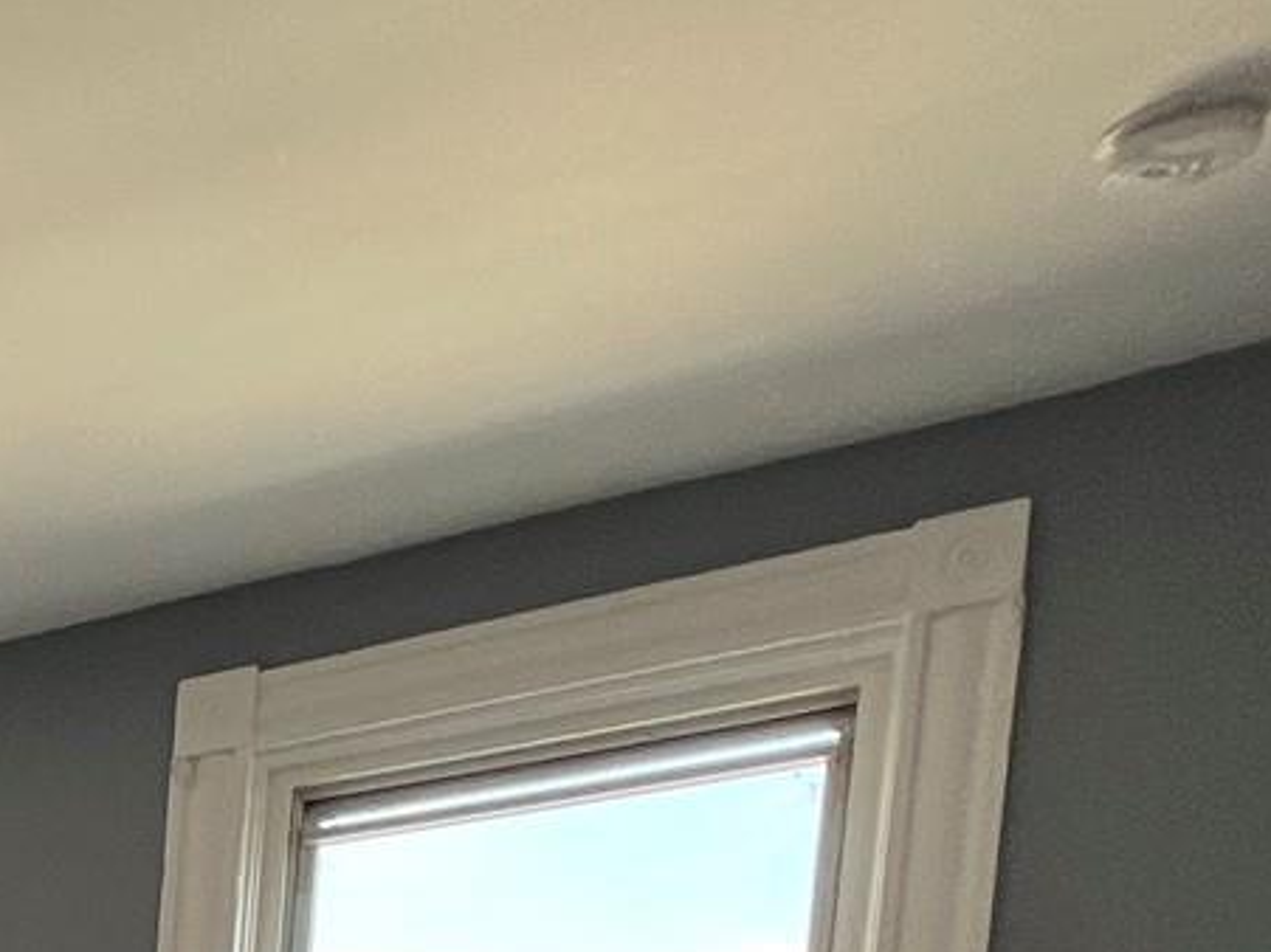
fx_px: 2166
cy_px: 1755
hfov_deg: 21.4
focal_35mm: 59
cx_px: -1017
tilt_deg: -6.7
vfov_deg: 18.7
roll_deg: -1.2
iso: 64
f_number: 1.8
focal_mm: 1.57
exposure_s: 1/99
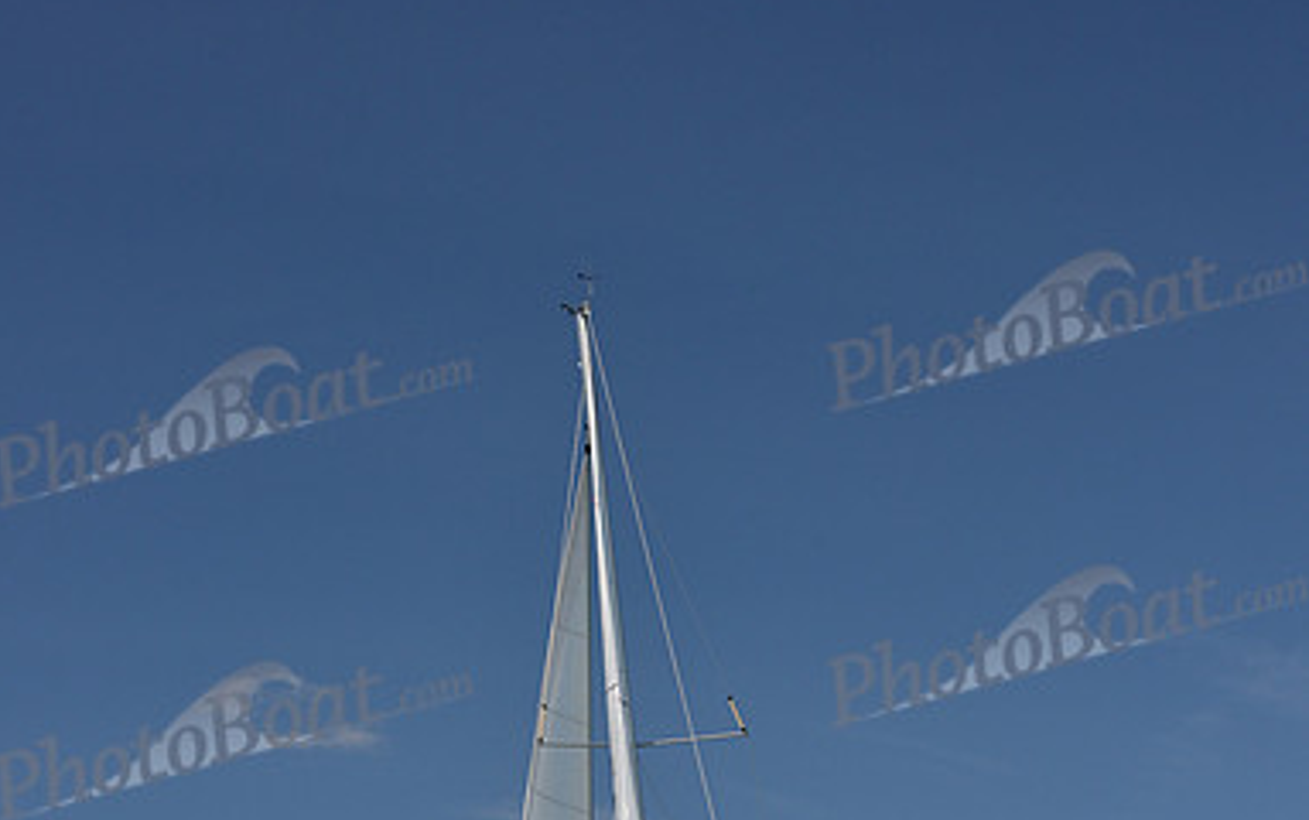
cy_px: 864
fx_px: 3856
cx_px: 651
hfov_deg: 19.3
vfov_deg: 12.0
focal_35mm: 108
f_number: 6.3
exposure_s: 1/800
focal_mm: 70
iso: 320
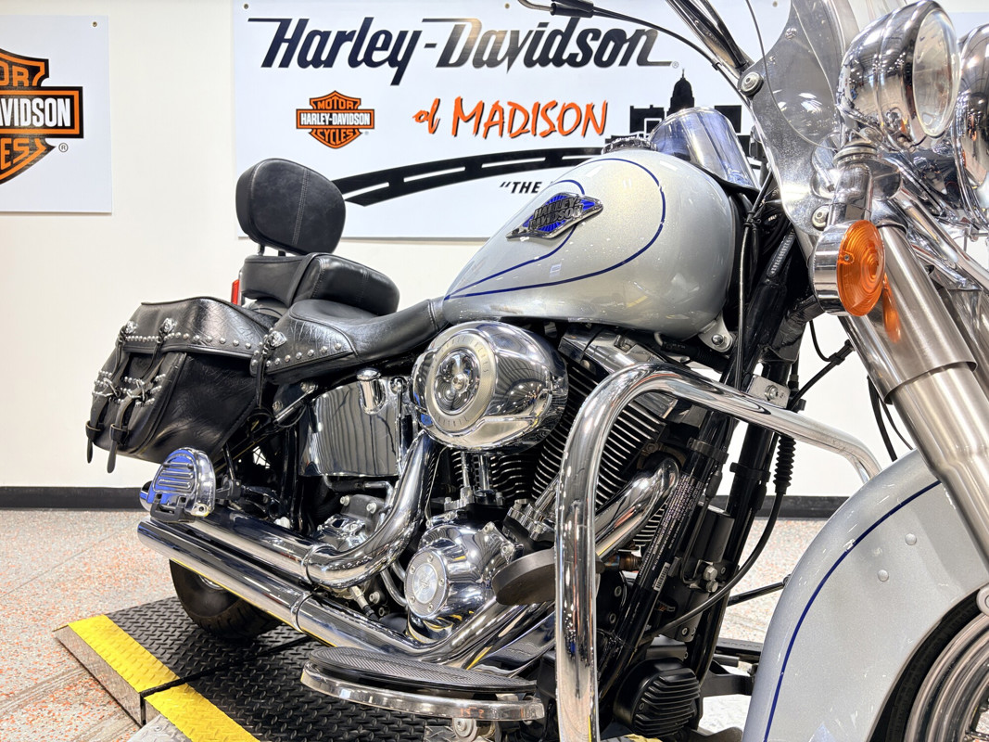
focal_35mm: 26
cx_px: 494
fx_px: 743
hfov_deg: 67.3
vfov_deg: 53.1
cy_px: 371
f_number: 1.6
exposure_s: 1/120
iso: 64
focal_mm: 5.96
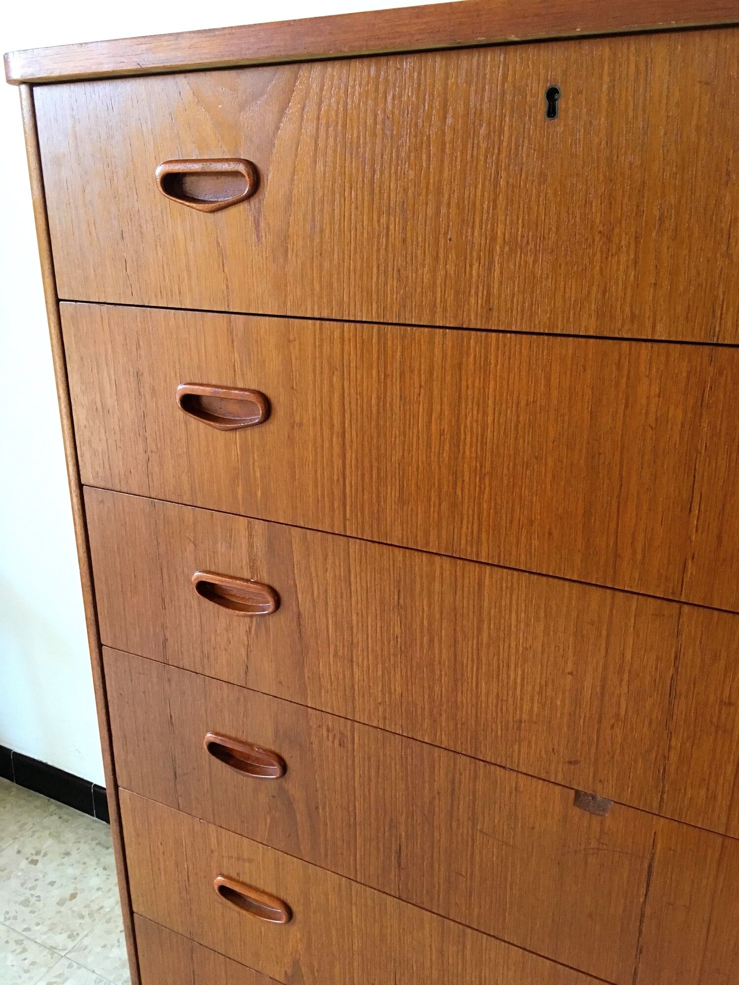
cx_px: 370
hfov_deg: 48.2
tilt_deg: -19.3
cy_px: 492
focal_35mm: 29
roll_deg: +1.0
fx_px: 825
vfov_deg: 61.7
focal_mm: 4.15
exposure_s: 1/24
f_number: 2.2
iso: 200
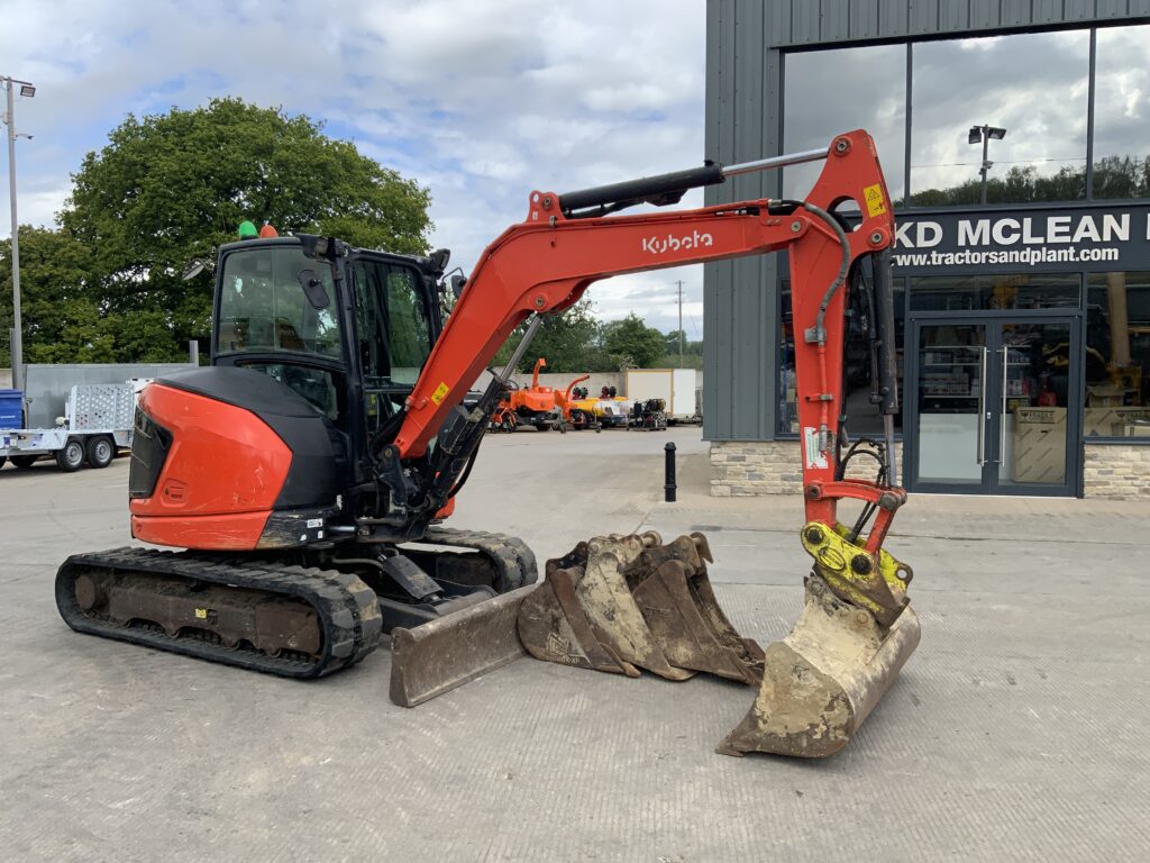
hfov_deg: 61.7
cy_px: 432
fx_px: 963
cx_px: 575
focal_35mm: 29
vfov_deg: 48.2
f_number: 1.8
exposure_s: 1/929
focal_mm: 3
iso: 16
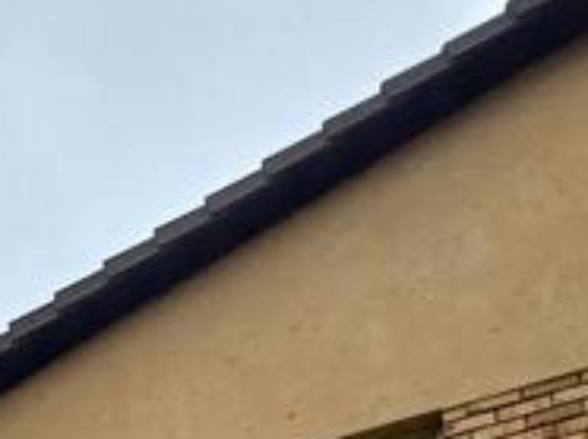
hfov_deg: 31.4
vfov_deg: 16.8
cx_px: -19
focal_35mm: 56
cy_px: 944
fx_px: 950
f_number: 2.2
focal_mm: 1.42
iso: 40
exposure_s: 1/100
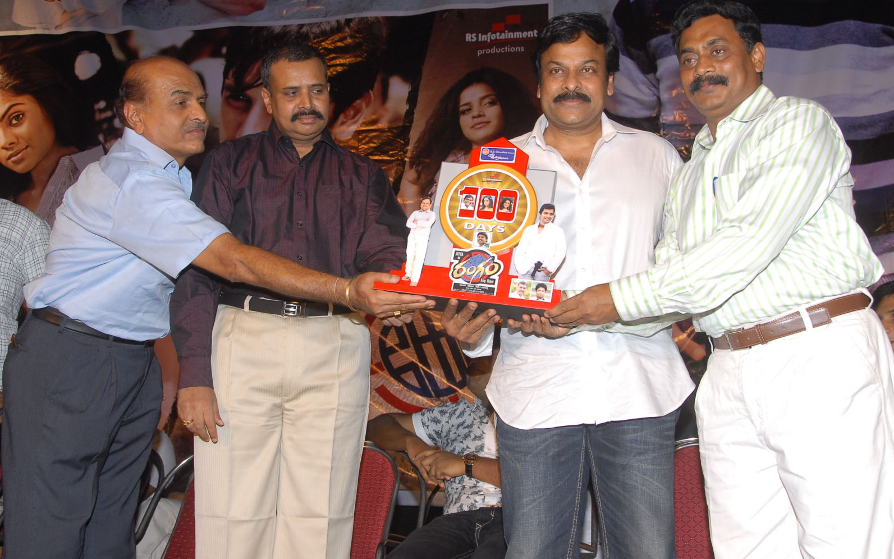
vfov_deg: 32.0
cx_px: 446
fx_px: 975
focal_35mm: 40
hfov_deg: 49.3
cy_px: 260
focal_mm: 26
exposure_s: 1/125
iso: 320
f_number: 6.3
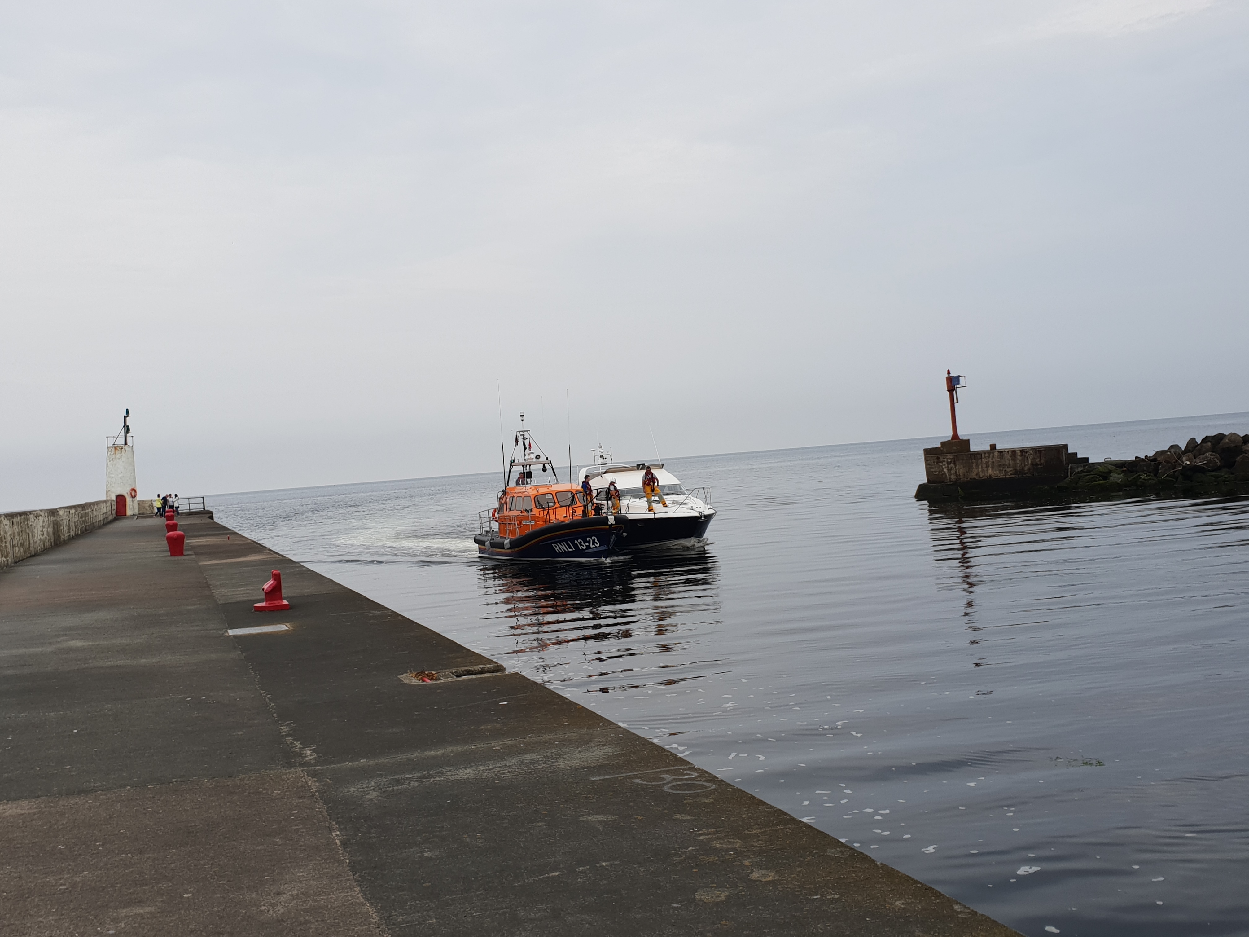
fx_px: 938
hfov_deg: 67.3
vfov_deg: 53.1
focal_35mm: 26
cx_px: 624
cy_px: 468
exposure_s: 1/1359
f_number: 2.4
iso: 50
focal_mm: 4.3
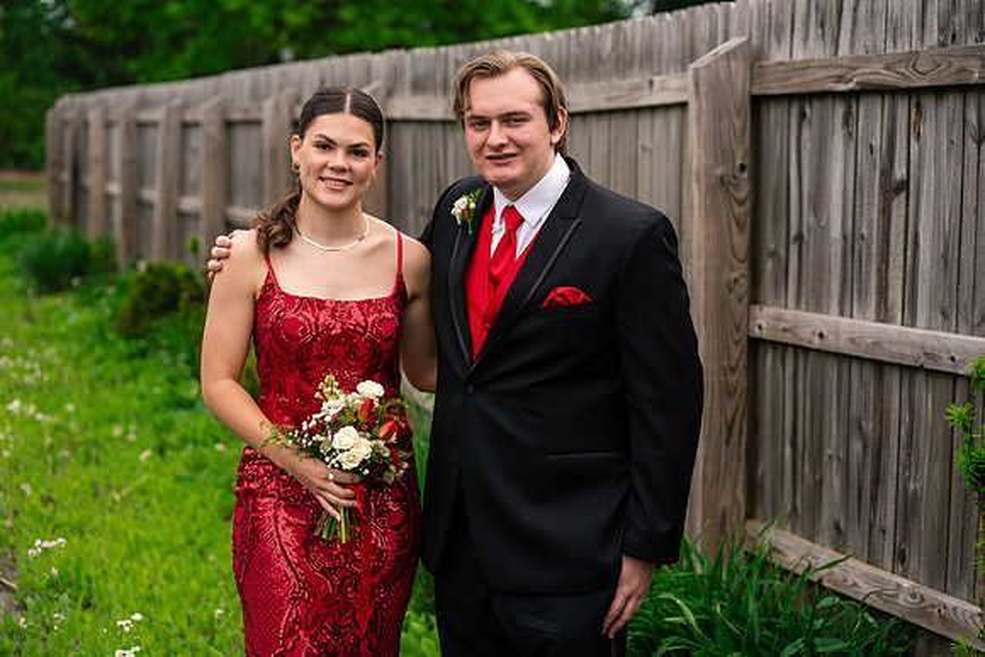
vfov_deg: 16.1
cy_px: 328
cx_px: 492
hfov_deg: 23.9
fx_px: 2326
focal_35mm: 85
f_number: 3.5
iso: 400
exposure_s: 1/1000
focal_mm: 85
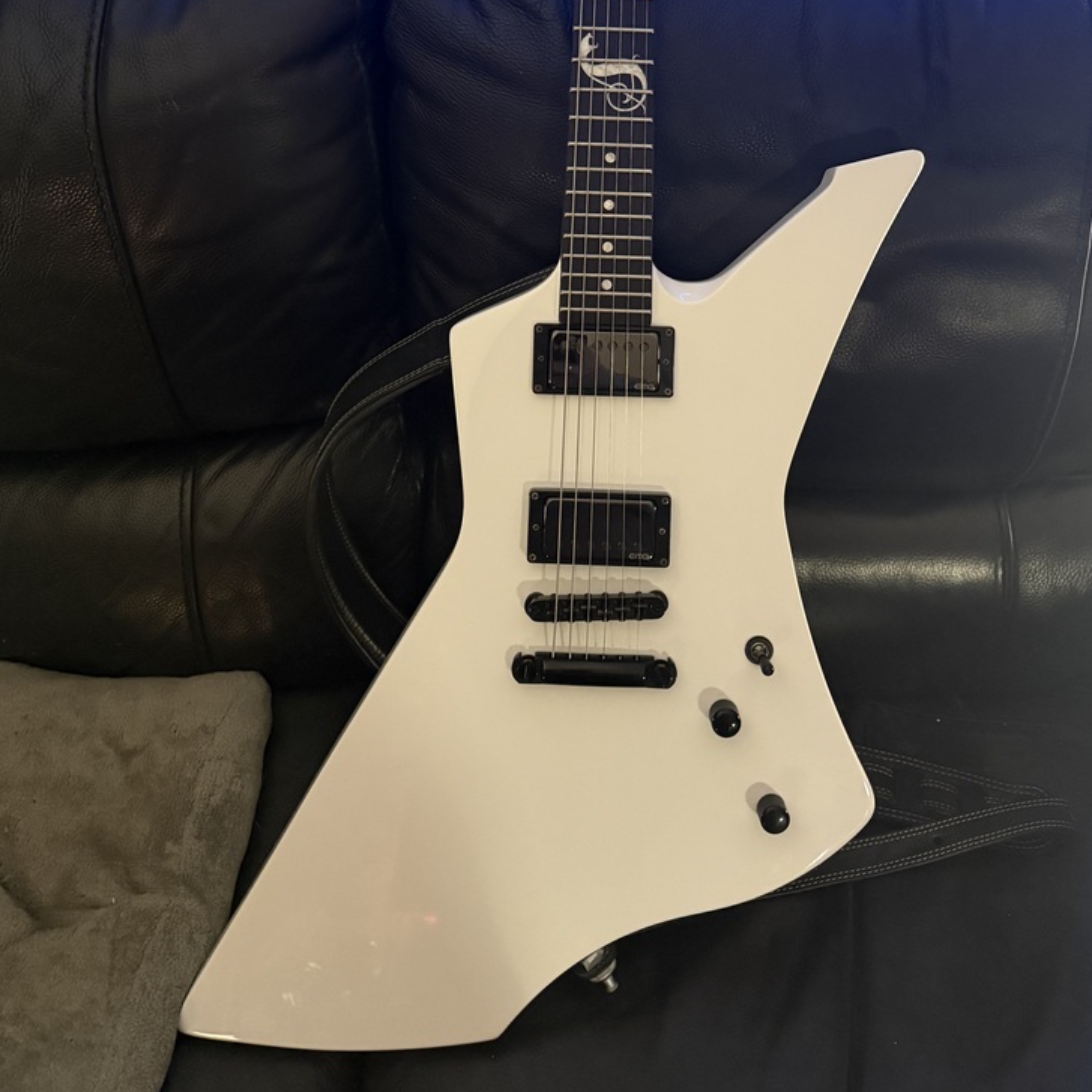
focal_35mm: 35
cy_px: 219
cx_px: 589
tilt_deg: -42.4
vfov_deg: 44.9
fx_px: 1249
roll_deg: +2.6
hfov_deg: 47.2
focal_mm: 6.76
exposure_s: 1/32
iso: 1000
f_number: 1.78
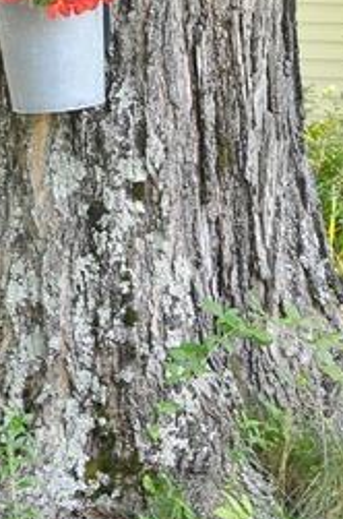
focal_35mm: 233
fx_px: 3348
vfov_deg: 8.8
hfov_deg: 5.9
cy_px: -112
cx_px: 101
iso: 200
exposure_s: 1/100
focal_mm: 38
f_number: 5
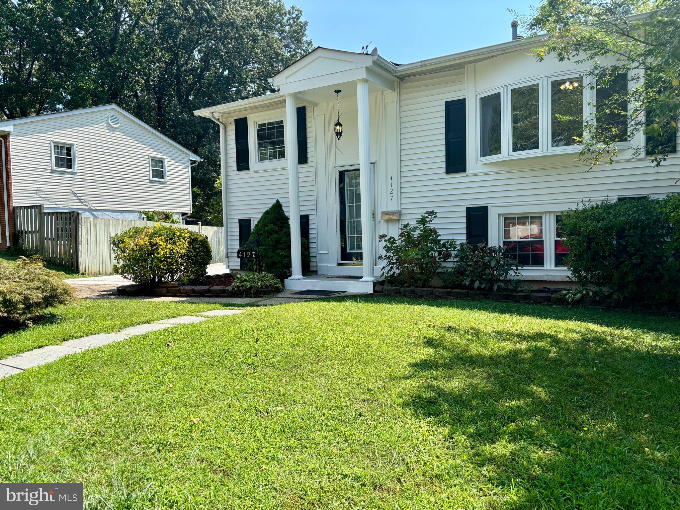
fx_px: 511
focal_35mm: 26
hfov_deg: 67.3
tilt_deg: -3.3
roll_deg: +1.5
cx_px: 340
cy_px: 255
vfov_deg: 53.1
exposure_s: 1/1616
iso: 50
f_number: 1.6
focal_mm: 5.96
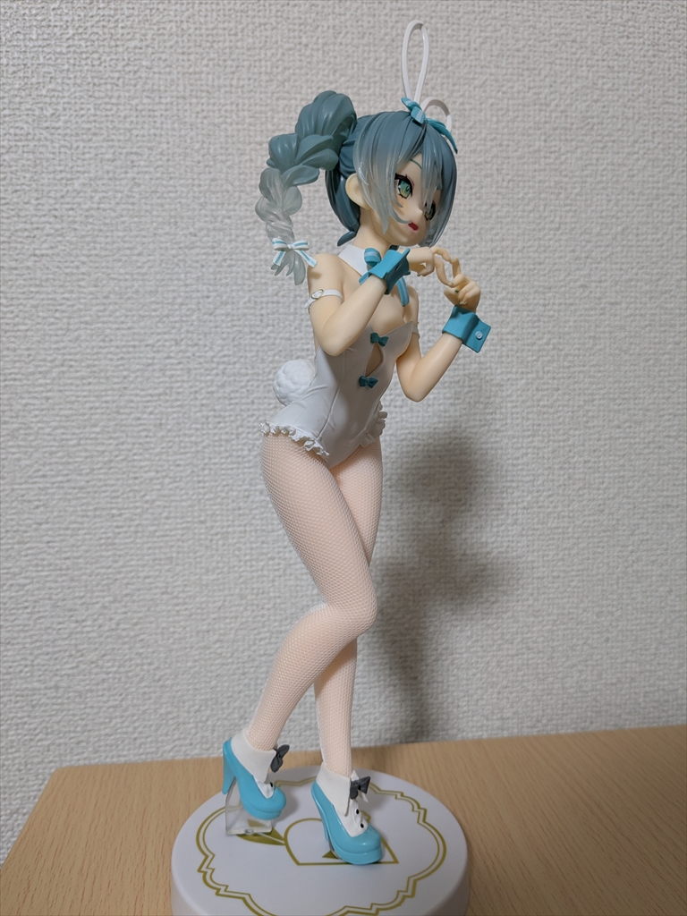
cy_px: 458
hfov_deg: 51.4
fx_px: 714
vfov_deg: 65.3
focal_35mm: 27
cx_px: 344
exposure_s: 1/24
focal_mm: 4.38
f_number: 1.73
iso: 73
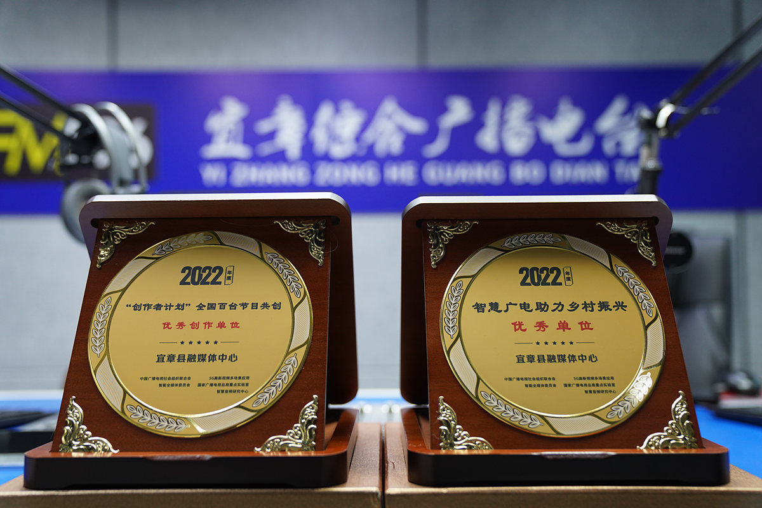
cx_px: 381
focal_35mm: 36
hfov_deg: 53.1
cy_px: 254
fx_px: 762
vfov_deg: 36.9
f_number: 2.8
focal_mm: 36
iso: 800
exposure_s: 1/250
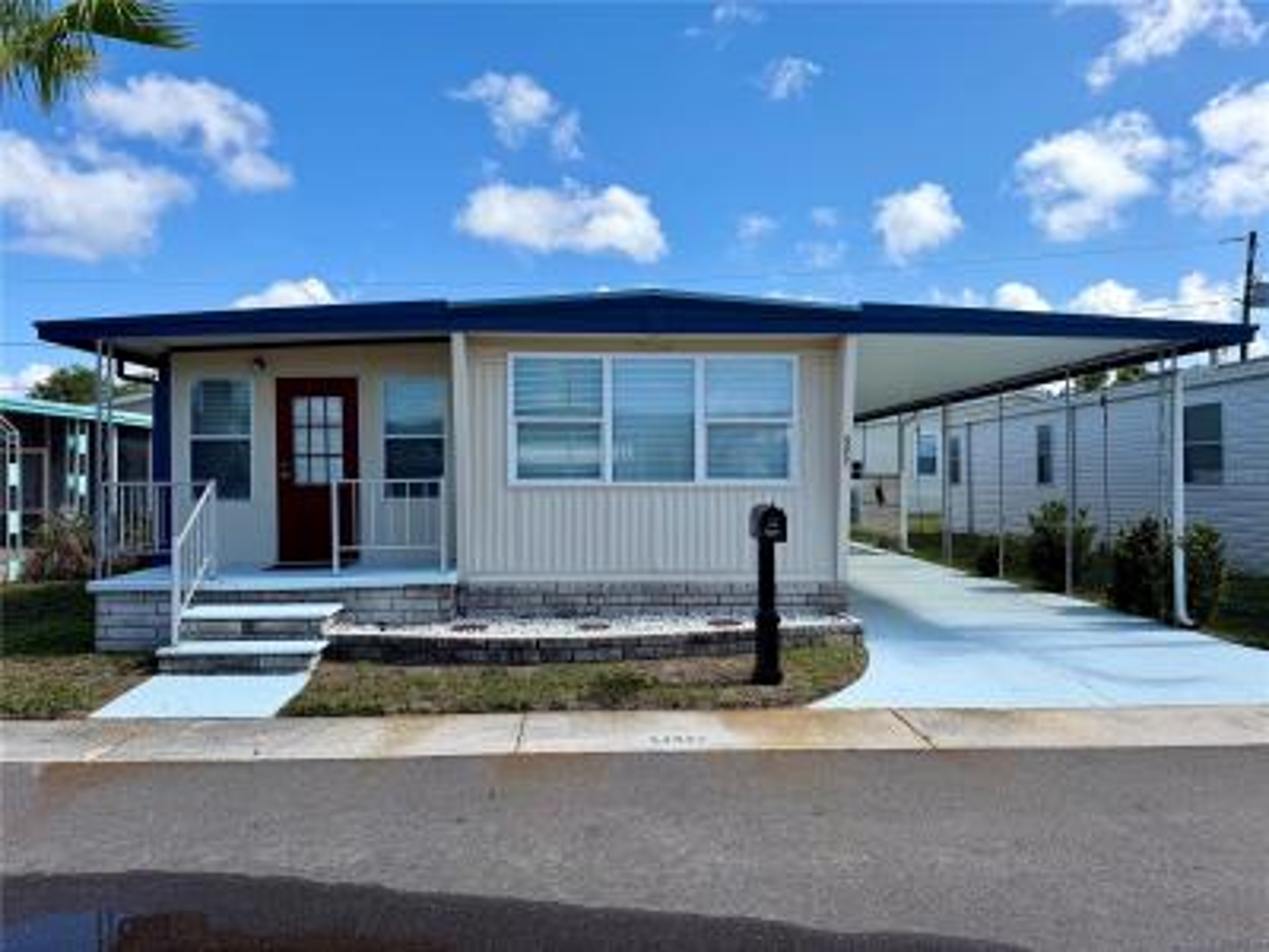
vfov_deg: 56.8
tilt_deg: +0.7
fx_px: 880
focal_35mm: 24
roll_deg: +0.2
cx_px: 634
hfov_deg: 71.6
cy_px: 476
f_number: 1.78
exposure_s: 1/3953
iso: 80
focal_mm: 6.76
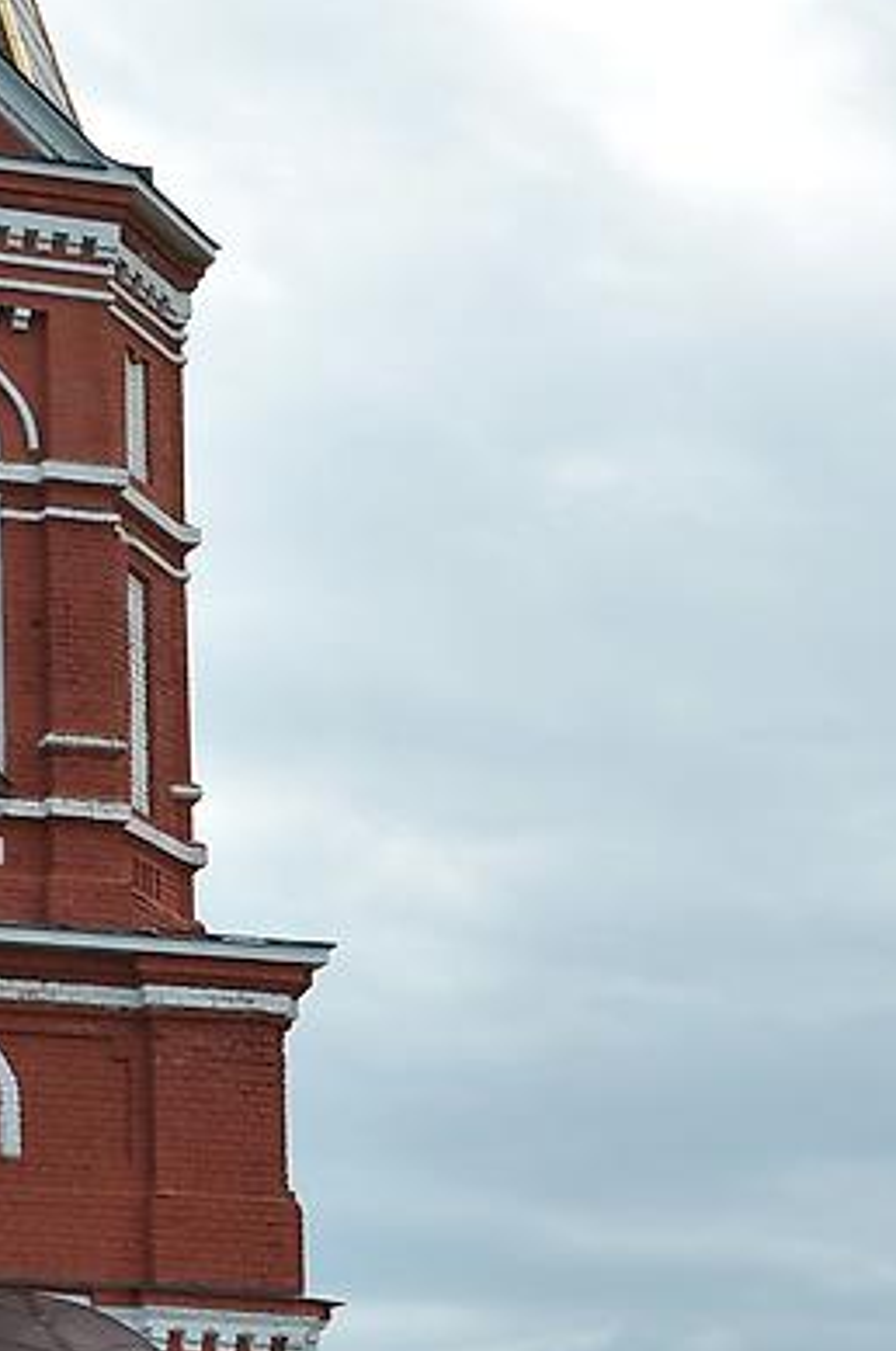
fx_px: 4159
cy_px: 781
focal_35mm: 111
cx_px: -352
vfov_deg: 18.4
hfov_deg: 11.9
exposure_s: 1/250
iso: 110
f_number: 8
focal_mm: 24
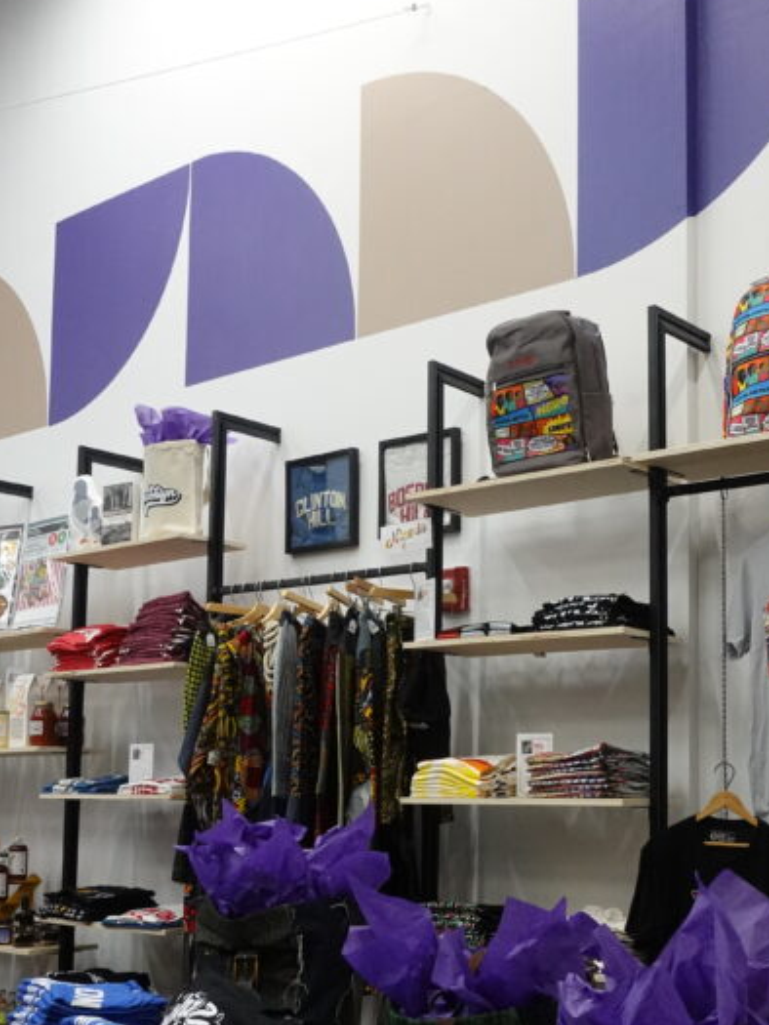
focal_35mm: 45
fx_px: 1332
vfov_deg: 41.6
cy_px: 674
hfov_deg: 32.1
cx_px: 464
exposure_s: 1/200
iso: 2000
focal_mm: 8.8
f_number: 4
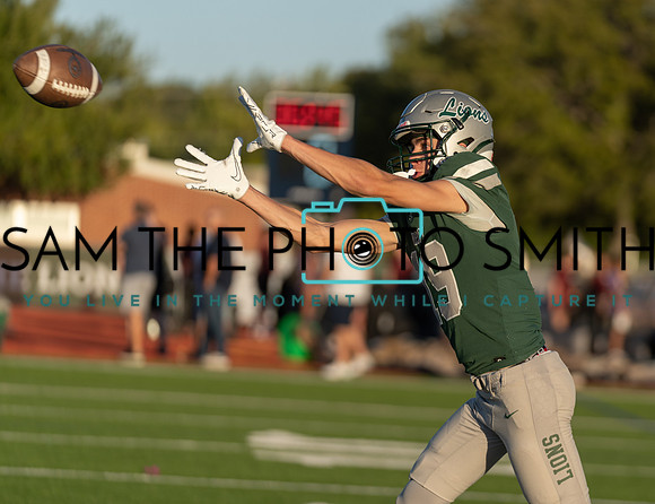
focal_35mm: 244
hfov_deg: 8.0
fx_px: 4660
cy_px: 310
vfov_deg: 6.2
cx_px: 470
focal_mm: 178
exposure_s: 1/2000
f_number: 2.8
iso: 125
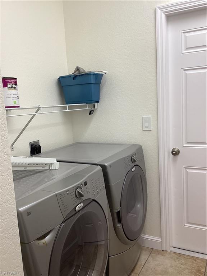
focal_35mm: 31
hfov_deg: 45.4
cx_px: 104
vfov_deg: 58.4
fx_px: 247
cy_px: 138
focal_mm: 3.3
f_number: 2.4
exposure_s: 1/60
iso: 50
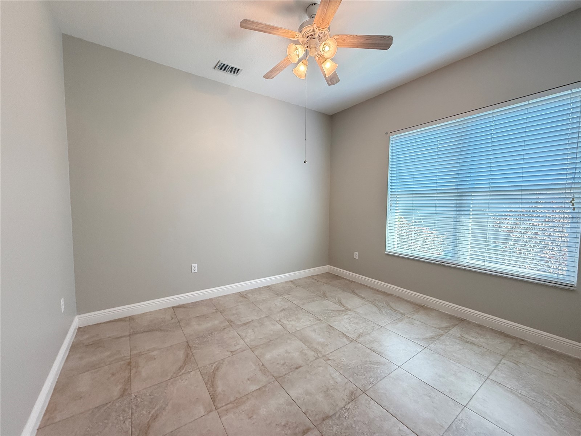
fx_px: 235
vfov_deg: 85.7
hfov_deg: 102.1
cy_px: 218
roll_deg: -0.8
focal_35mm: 14
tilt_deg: -2.8
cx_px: 290
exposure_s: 1/60
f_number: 2.2
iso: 320
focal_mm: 2.22
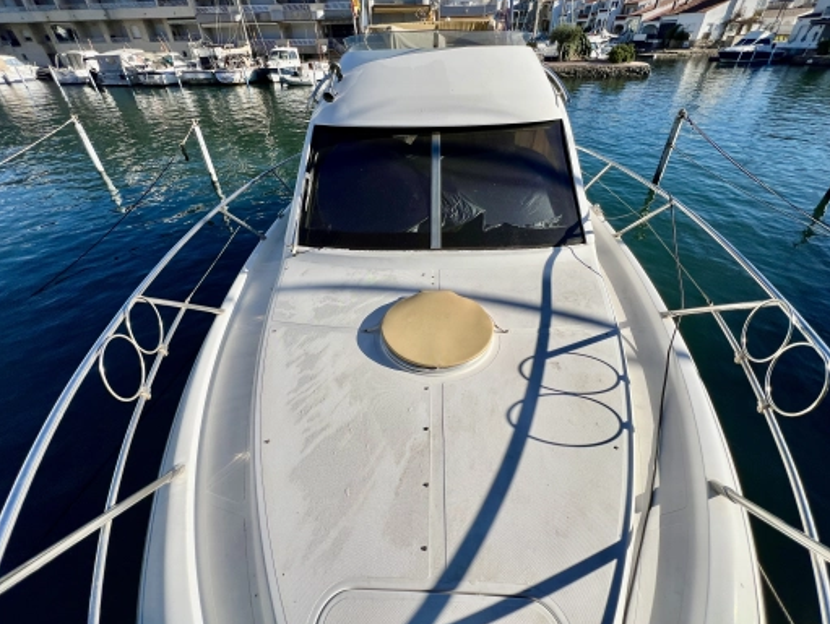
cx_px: 414
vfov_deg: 85.7
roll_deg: +2.1
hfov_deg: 102.0
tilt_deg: -36.8
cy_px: 306
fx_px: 336
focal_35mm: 14
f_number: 1.8
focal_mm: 1.57
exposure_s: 1/2950
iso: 32
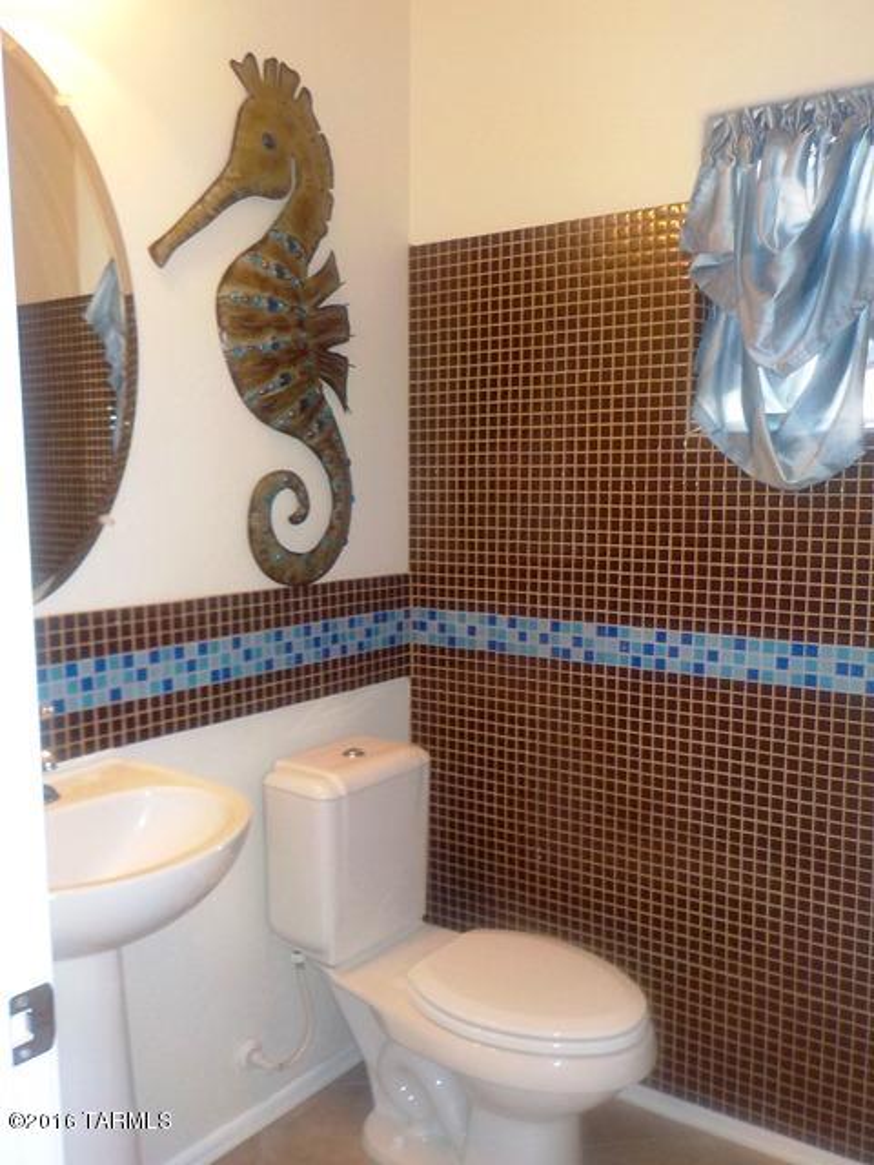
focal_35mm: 30
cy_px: 582
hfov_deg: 46.8
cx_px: 437
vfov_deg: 60.0
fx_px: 1010
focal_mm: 4.1
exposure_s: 1/30
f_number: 3.3
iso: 200
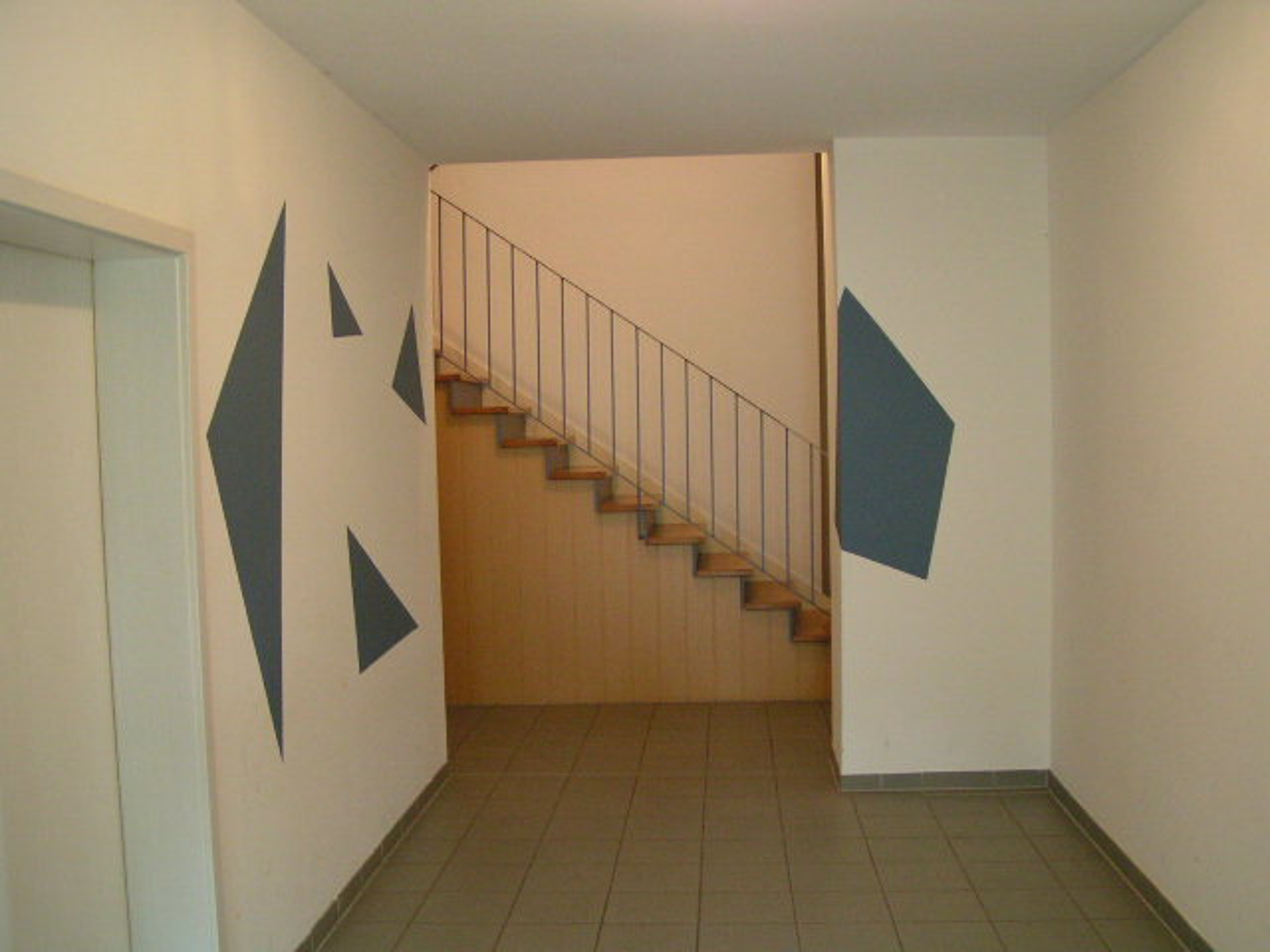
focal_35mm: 38
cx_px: 635
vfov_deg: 37.7
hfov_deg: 49.0
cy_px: 476
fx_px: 1394
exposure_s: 1/20
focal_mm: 5.8
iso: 200
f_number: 2.8
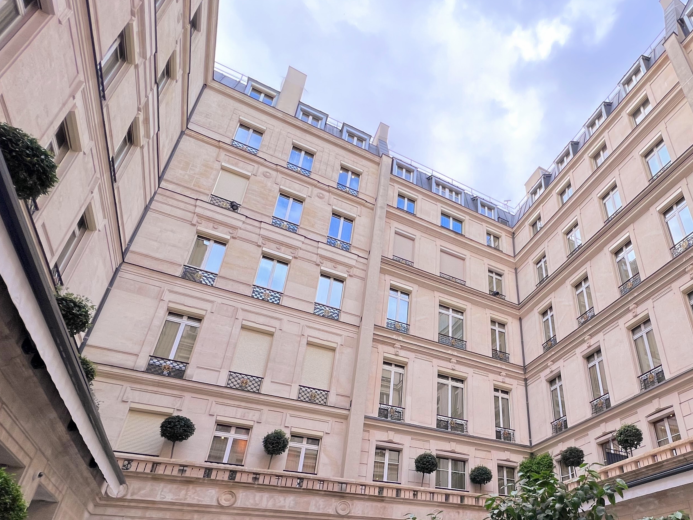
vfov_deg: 60.9
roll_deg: +2.1
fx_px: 420
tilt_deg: +28.5
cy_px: 372
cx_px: 482
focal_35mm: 21
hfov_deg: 75.6
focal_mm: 1.57
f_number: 1.8
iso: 32
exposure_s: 1/123
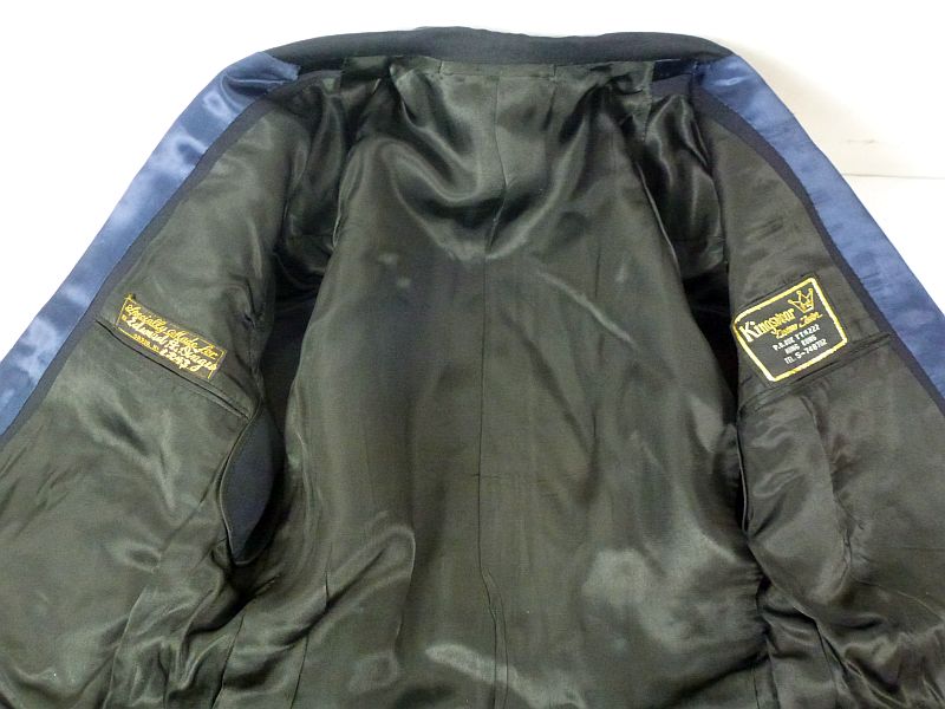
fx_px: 819
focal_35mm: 30
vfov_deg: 46.8
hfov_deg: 60.0
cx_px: 472
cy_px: 354
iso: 800
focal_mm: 5.4
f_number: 3.5
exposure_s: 1/50
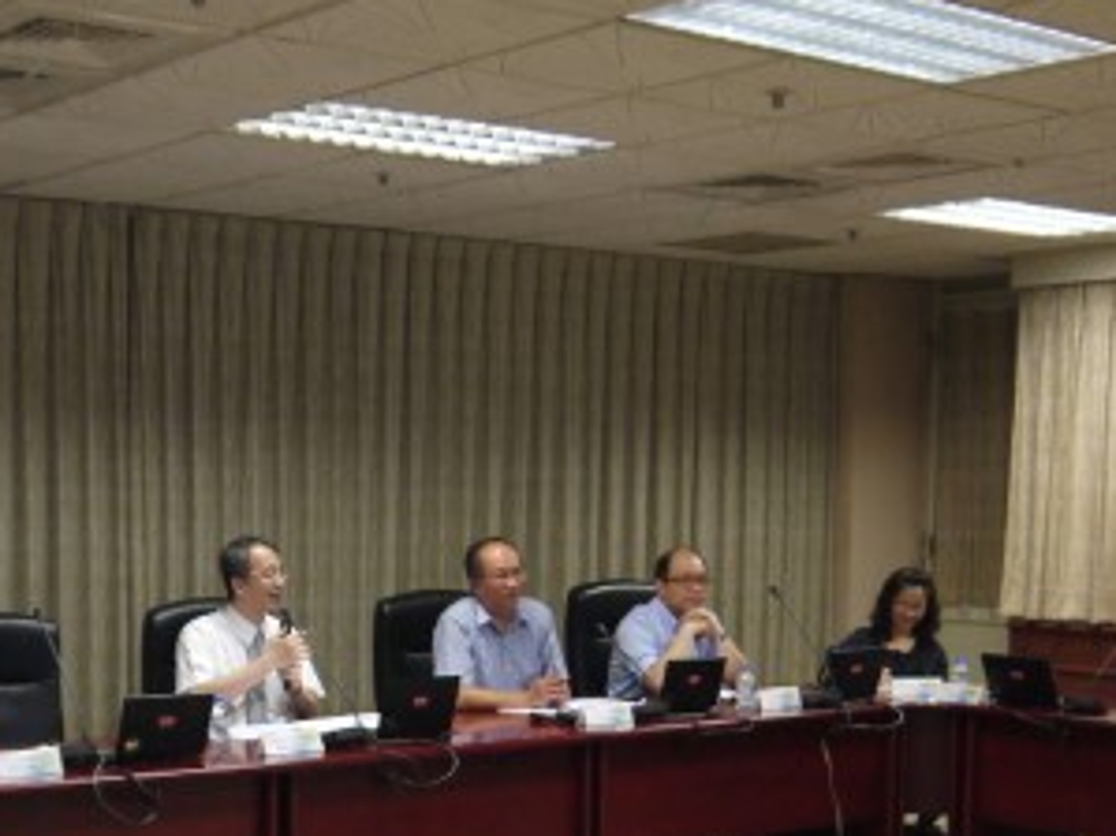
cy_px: 709
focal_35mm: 60
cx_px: 377
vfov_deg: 23.9
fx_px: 1934
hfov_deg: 31.9
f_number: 3.5
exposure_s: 1/60
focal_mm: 14
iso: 400
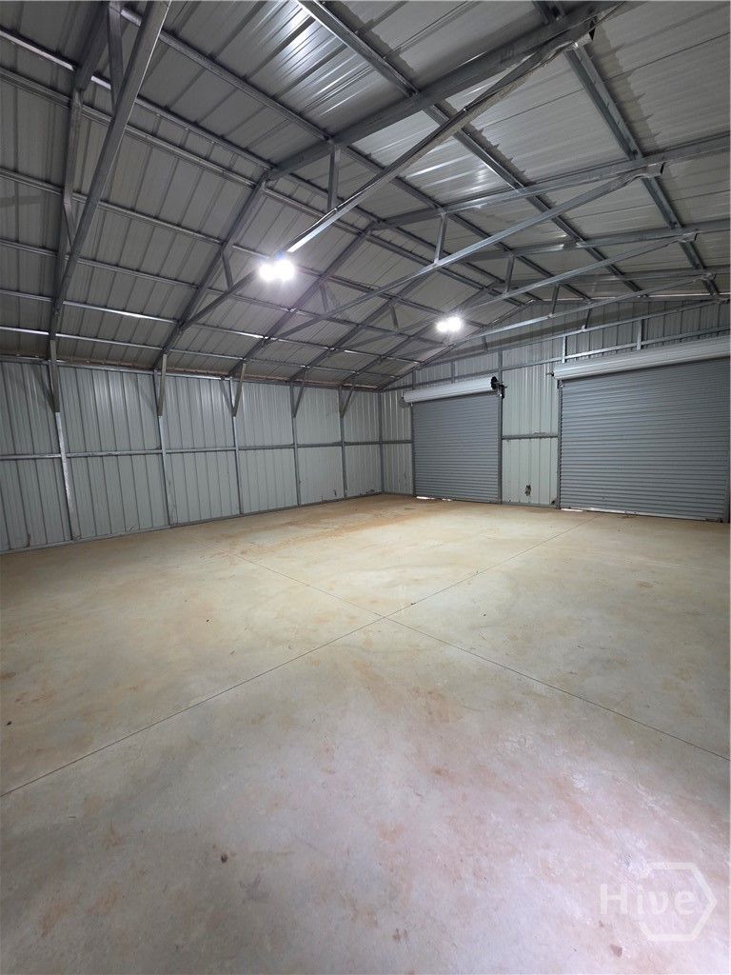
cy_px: 488
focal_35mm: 13
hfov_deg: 89.9
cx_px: 366
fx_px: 366
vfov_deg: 106.2
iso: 200
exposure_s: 1/60
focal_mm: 2.2
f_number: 1.9
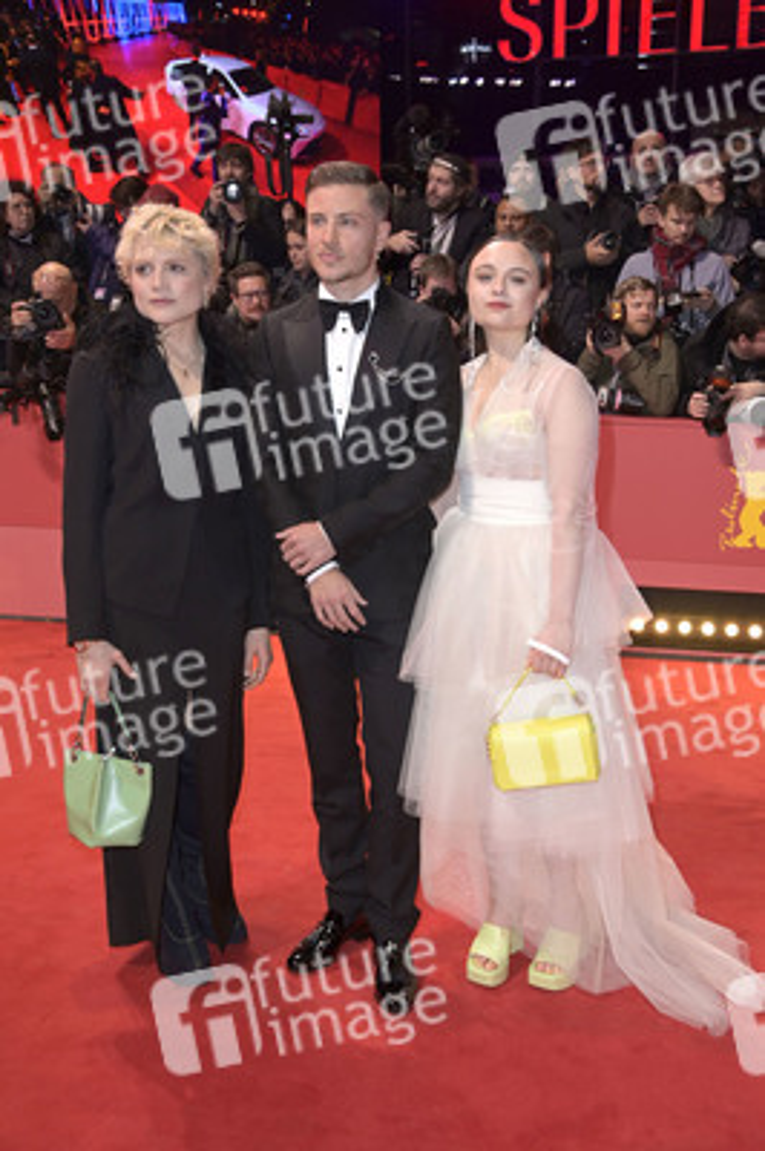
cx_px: 382
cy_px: 576
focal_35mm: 40
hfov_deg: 33.3
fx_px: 1277
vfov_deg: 48.5
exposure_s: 1/160
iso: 1000
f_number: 5.6
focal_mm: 40
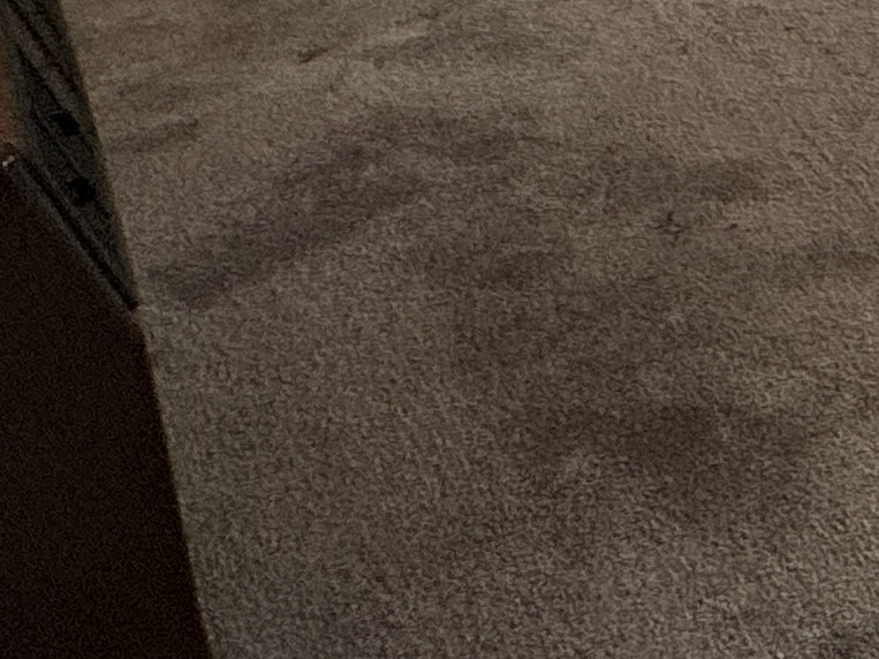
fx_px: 1879
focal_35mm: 74
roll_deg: +1.2
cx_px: 1927
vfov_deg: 16.1
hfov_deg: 16.6
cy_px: -605
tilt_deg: -12.3
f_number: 2.2
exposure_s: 1/99
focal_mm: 2.22
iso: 80
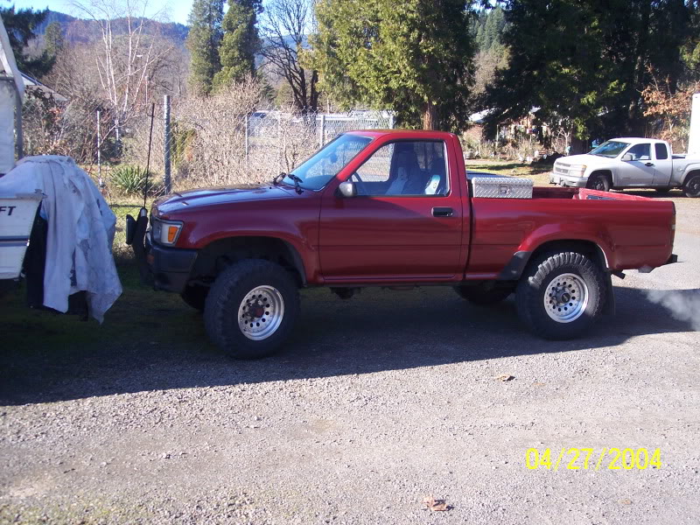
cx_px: 350
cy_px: 262
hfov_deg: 47.9
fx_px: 789
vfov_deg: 36.8
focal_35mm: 39
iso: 100
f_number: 3.4
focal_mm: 8
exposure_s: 1/250
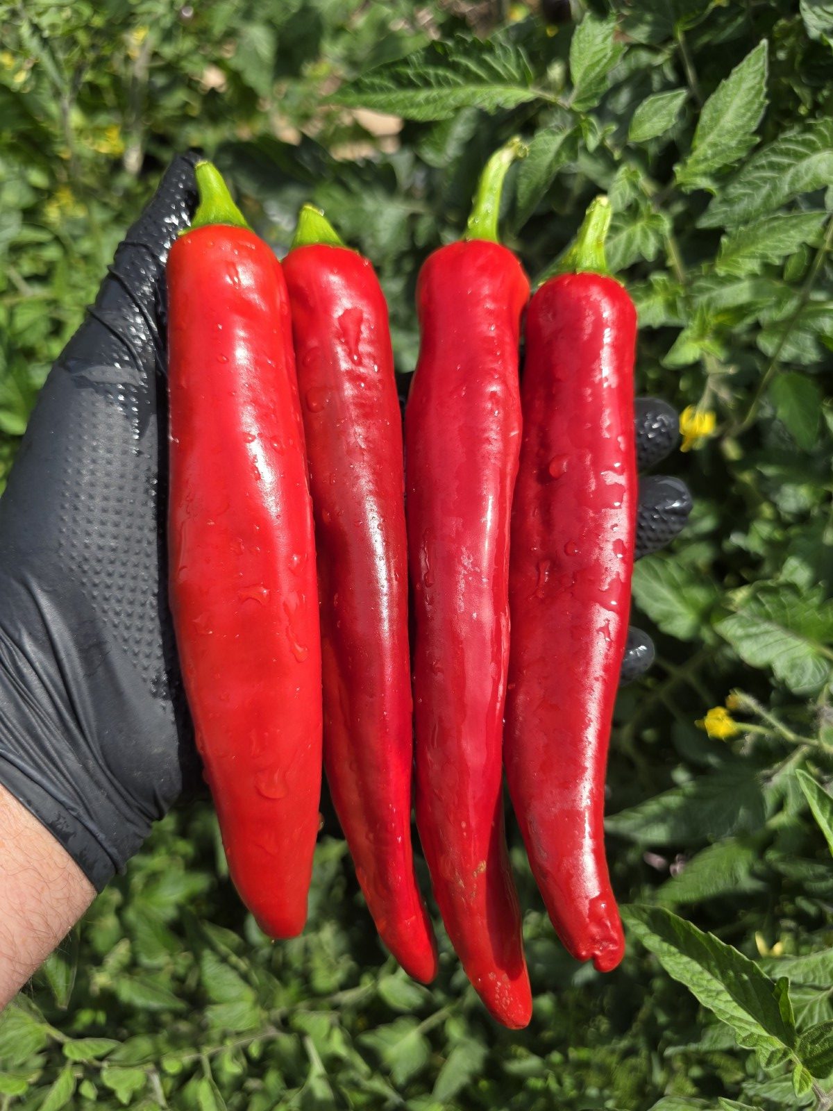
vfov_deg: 73.9
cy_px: 556
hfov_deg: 58.9
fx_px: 738
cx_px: 416
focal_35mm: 23
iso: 12
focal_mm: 6.3
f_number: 1.7
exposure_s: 1/432
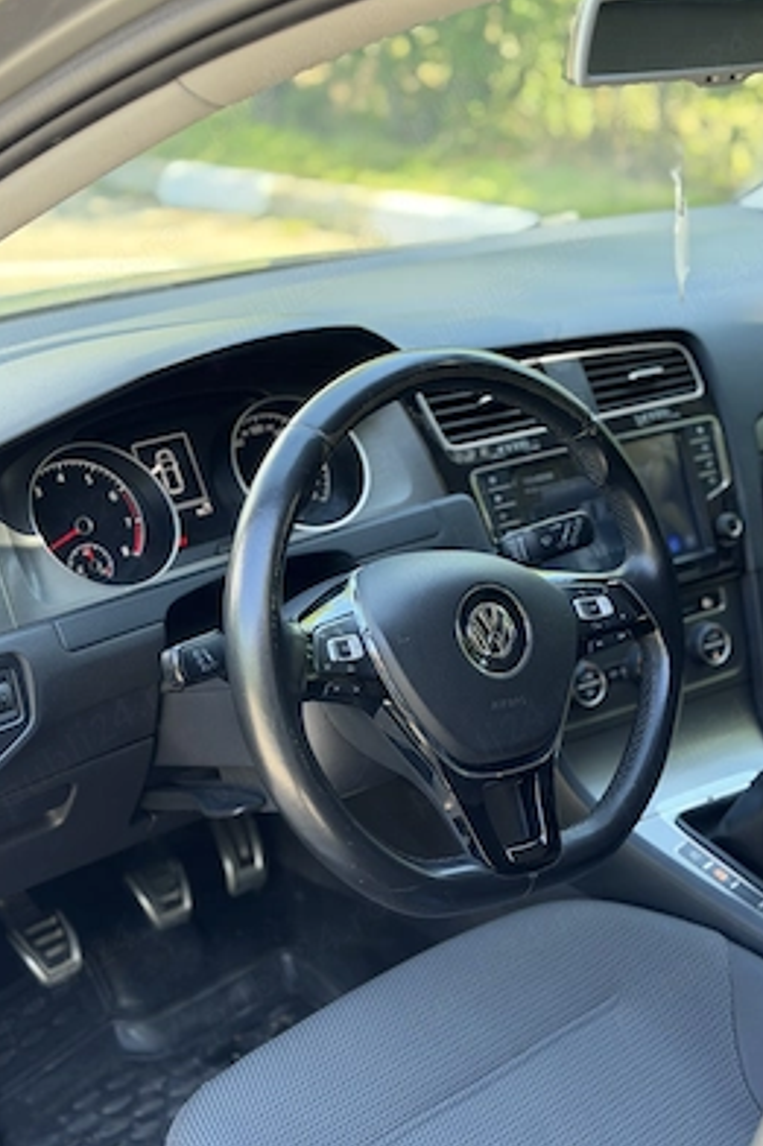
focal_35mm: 51
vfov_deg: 38.9
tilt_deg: -19.7
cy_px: 564
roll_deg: +4.3
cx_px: 398
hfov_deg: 26.5
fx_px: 1623
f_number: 1.78
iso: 200
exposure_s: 1/110
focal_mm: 6.76
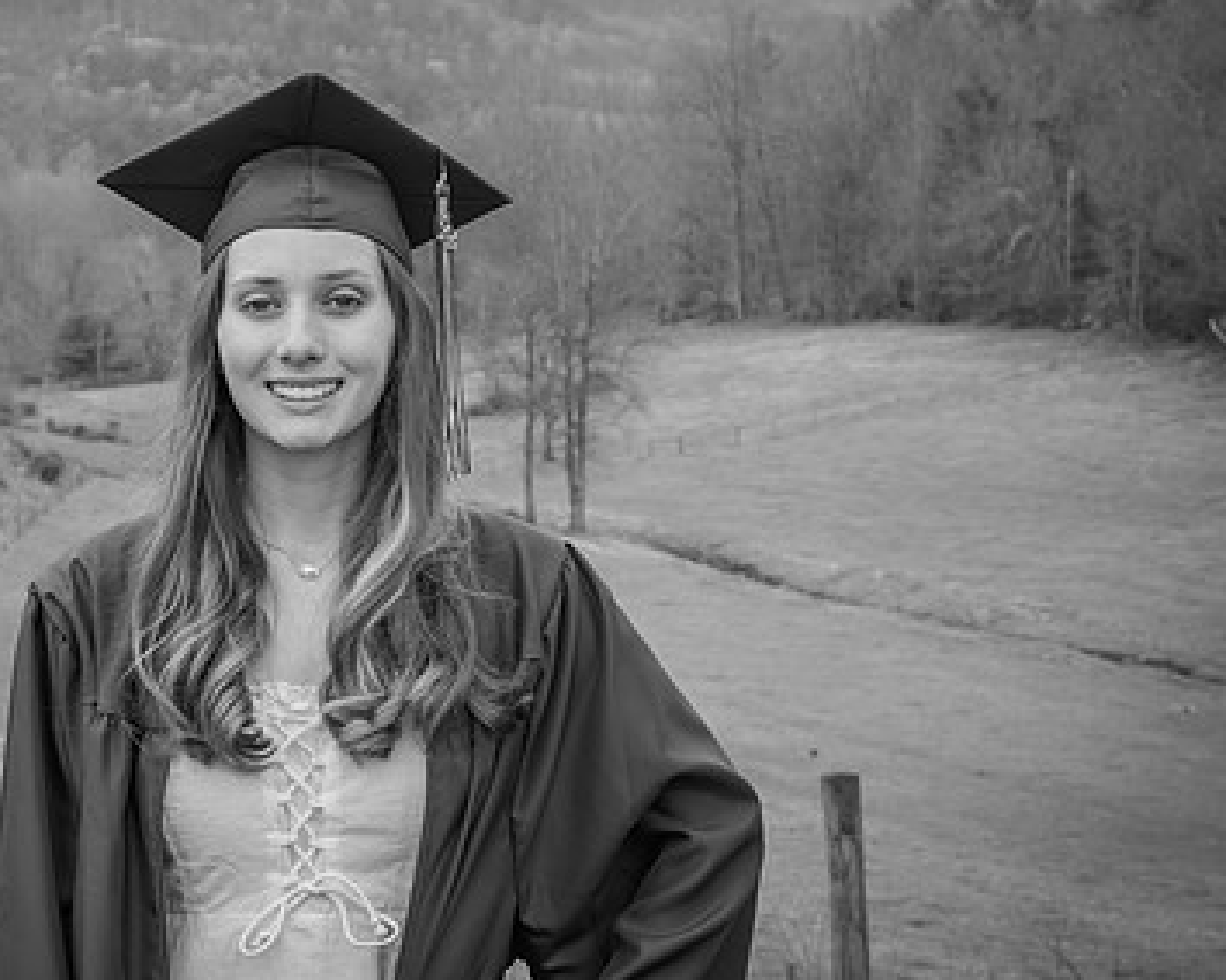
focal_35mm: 103
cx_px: 416
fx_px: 3736
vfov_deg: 14.9
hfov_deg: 18.6
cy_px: 405
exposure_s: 1/180
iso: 140
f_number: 6.7
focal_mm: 36
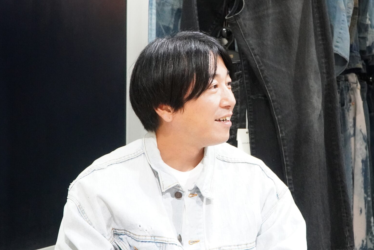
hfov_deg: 30.4
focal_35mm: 66
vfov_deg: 20.6
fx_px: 686
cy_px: 126
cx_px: 229
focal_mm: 34
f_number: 6.3
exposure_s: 1/50
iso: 6400
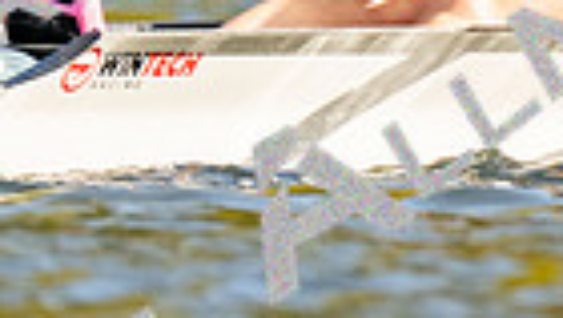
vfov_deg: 0.3
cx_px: 1070
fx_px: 58520
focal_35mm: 3917
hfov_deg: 0.6
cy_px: -320
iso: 220
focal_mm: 600
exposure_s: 1/2500
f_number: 4
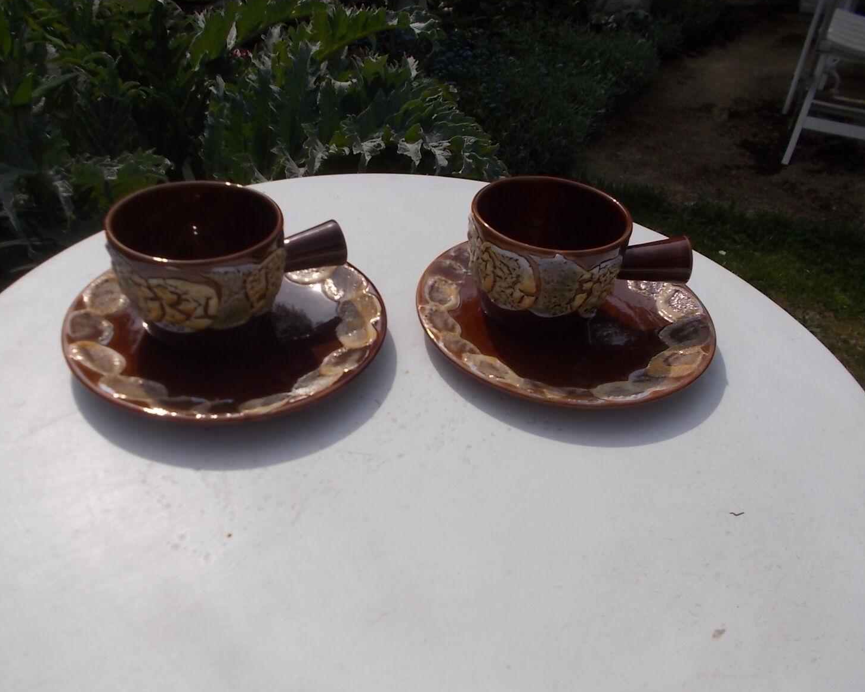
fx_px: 717
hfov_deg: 62.2
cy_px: 341
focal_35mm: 28
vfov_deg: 51.5
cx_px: 405
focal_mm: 4.6
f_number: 8
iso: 80
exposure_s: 1/400
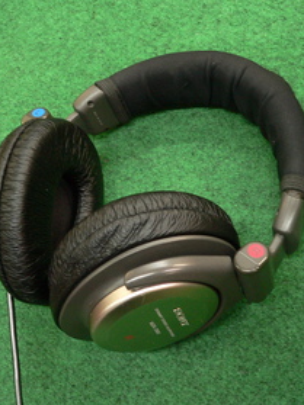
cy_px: 202
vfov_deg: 38.9
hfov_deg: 29.6
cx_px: 161
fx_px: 574
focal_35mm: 49
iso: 200
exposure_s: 1/13
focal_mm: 6
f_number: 2.8
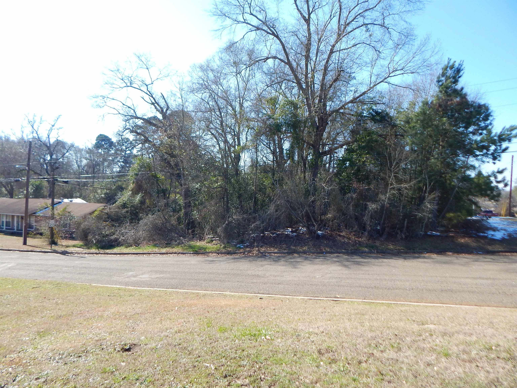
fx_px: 329
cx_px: 258
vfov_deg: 61.1
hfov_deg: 76.4
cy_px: 194
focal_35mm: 22
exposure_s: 1/640
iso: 125
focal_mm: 4
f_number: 3
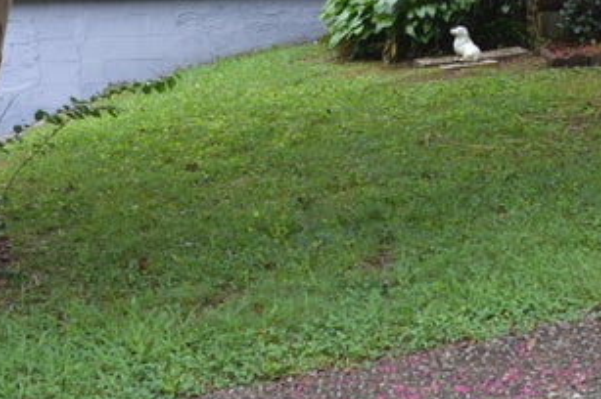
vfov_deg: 13.7
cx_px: 463
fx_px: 1568
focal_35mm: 94
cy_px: -188
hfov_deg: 21.5
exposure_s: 1/125
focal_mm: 20
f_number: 5.6
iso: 320
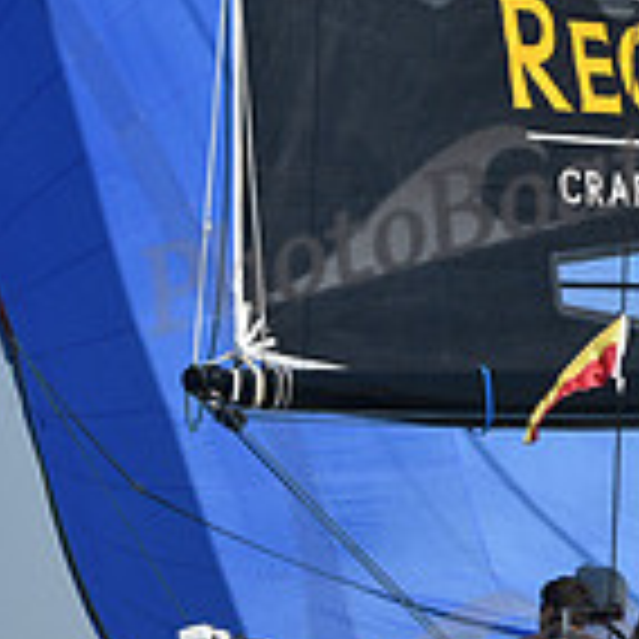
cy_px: 389
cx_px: 1012
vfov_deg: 4.6
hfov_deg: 4.6
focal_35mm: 381
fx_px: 7957
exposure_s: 1/1250
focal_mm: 110
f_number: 9
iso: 250
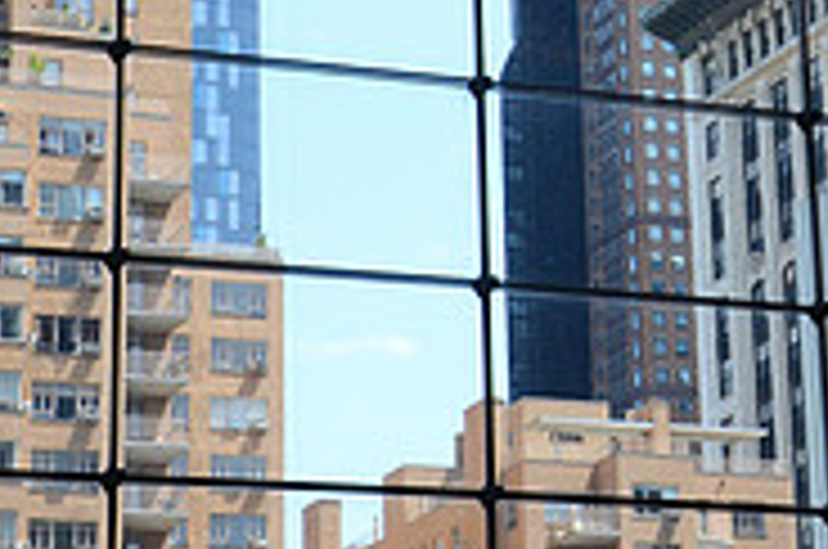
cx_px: 814
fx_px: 3802
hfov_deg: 12.3
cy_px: -180
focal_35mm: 166
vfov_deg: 8.1
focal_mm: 35
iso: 400
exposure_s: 1/320
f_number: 9
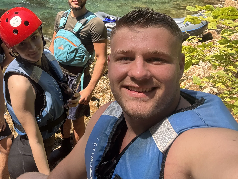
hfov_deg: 43.8
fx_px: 282
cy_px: 59
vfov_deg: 34.8
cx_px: 51
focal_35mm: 41
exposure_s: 1/264
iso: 25
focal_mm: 2.69
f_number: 1.9
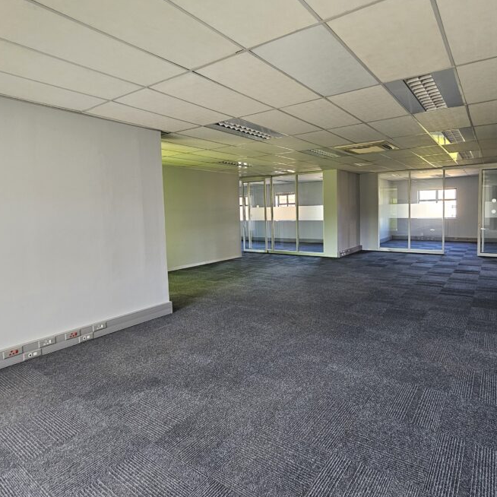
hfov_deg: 79.9
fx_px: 292
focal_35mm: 18
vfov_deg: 80.6
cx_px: 296
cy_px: 229
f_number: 2.2
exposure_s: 1/50
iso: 125
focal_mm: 2.2
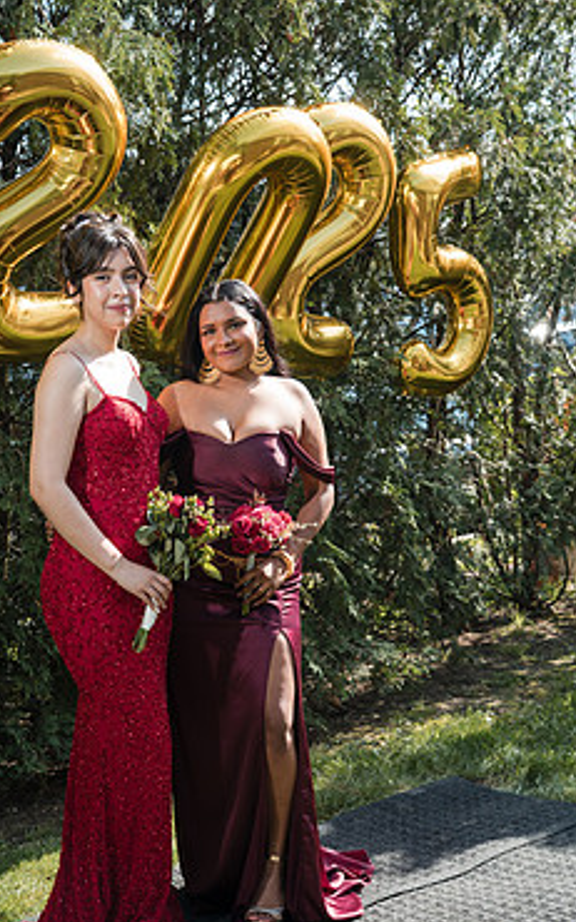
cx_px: 214
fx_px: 1433
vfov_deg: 35.6
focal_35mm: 57
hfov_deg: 22.7
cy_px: 543
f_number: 5
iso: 200
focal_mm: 46
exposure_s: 1/250
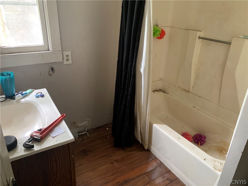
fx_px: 186
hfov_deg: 67.3
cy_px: 93
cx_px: 124
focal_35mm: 26
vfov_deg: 53.1
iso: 400
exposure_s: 1/46
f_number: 1.8
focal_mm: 4.25
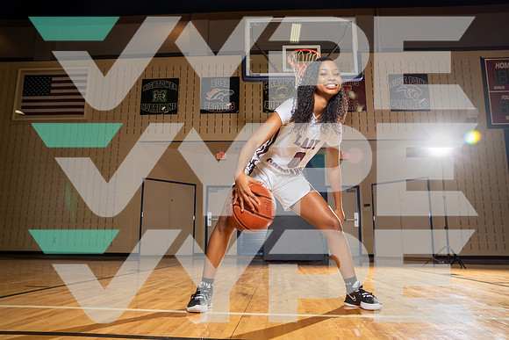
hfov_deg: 67.4
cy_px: 170
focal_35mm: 27
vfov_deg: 48.0
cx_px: 254
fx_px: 382
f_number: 5.6
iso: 640
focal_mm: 27
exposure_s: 1/250
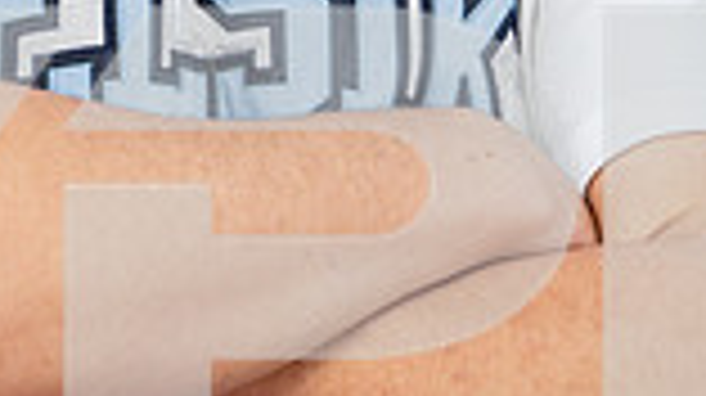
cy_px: -299
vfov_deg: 9.9
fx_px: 2170
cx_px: -9
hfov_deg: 18.0
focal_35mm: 116
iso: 400
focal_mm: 30
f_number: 8
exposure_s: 1/250
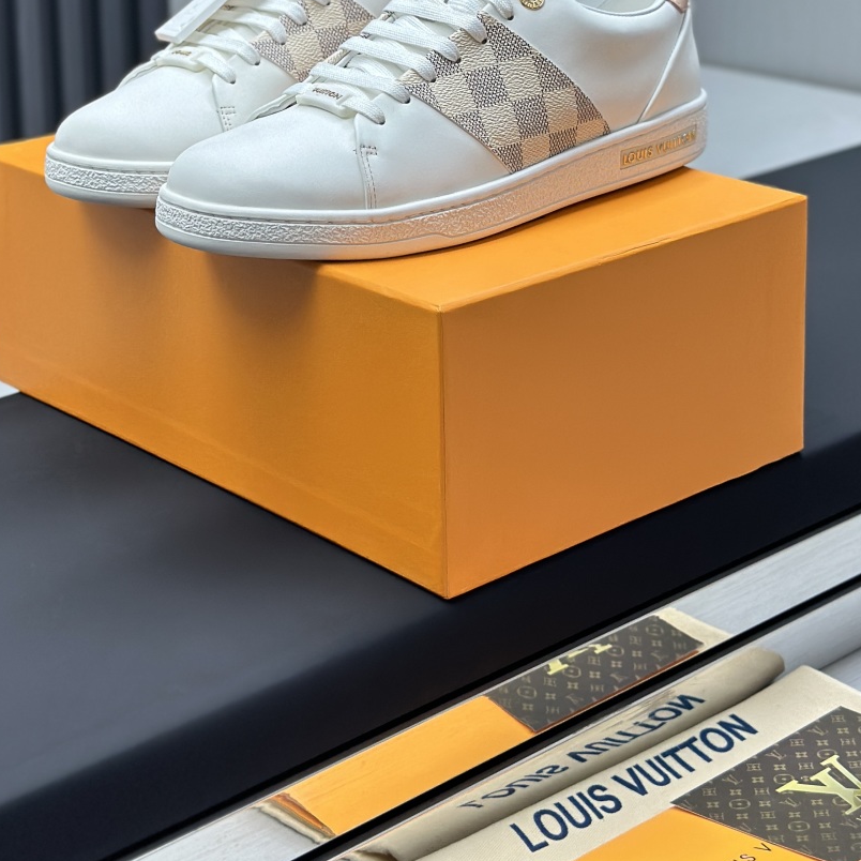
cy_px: 94
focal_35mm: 76
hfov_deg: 22.8
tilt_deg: -13.4
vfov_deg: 22.2
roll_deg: +0.1
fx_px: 2139
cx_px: 393
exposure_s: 1/121
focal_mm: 6.86
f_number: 1.78
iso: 125
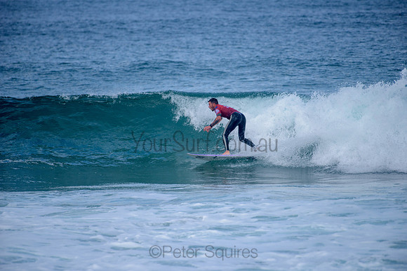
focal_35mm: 500
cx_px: 204
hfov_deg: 4.1
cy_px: 136
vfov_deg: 2.8
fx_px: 5655
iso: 200
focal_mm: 500
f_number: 5.6
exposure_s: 1/2000
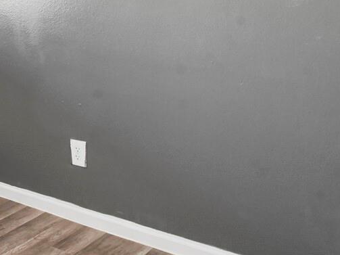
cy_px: -1
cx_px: -163
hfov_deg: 26.9
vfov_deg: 26.5
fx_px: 511
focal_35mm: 52
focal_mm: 17
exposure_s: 1/20
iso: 2200
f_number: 8
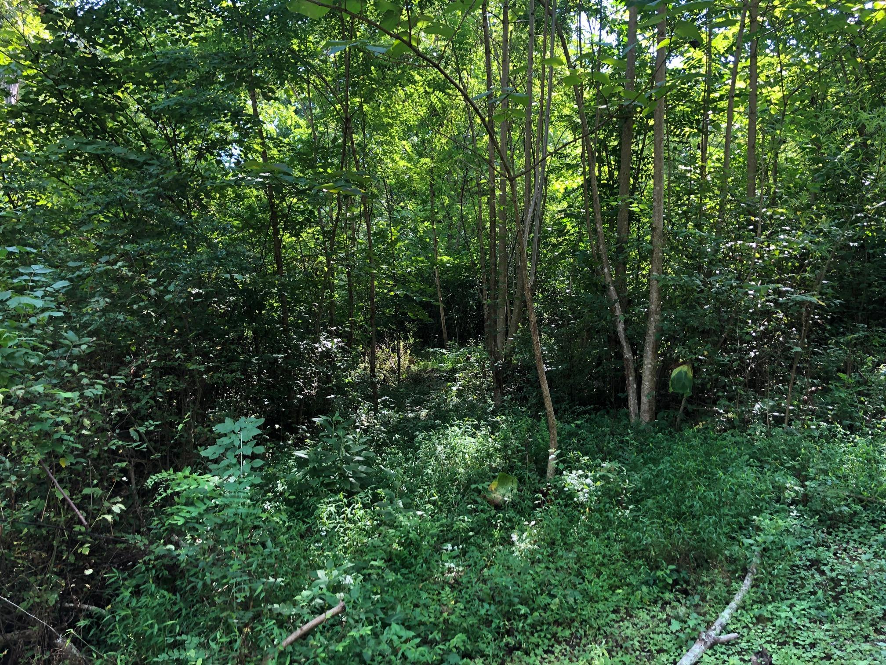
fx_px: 717
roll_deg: -3.3
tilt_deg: +10.6
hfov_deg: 63.4
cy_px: 332
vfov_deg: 49.7
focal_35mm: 28
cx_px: 443
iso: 50
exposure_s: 1/120
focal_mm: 3.99
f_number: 1.8
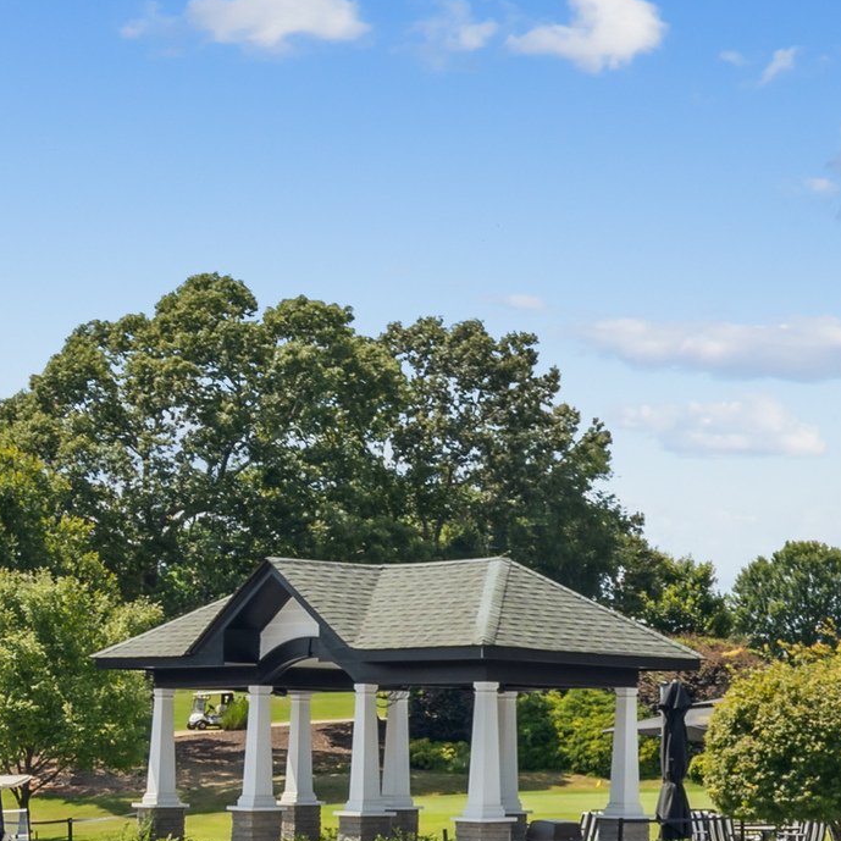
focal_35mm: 74
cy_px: 613
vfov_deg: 23.2
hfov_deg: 22.6
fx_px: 2031
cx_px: 820
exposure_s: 1/800
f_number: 8
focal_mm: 13
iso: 100
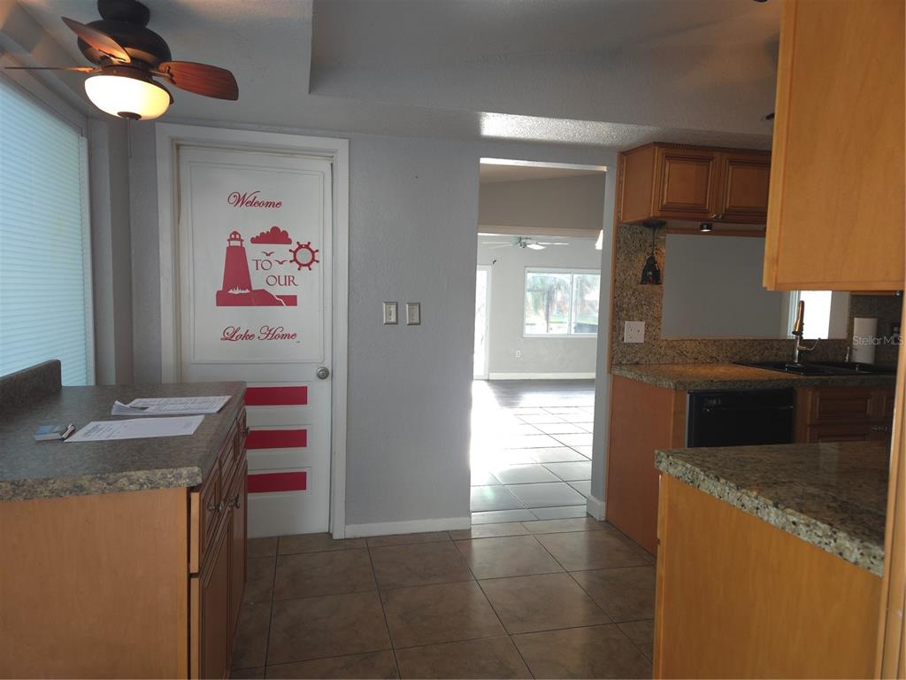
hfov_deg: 73.9
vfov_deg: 58.9
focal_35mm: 23
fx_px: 602
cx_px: 453
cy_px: 340
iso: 100
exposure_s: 1/60
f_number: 1.8
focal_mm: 5.4
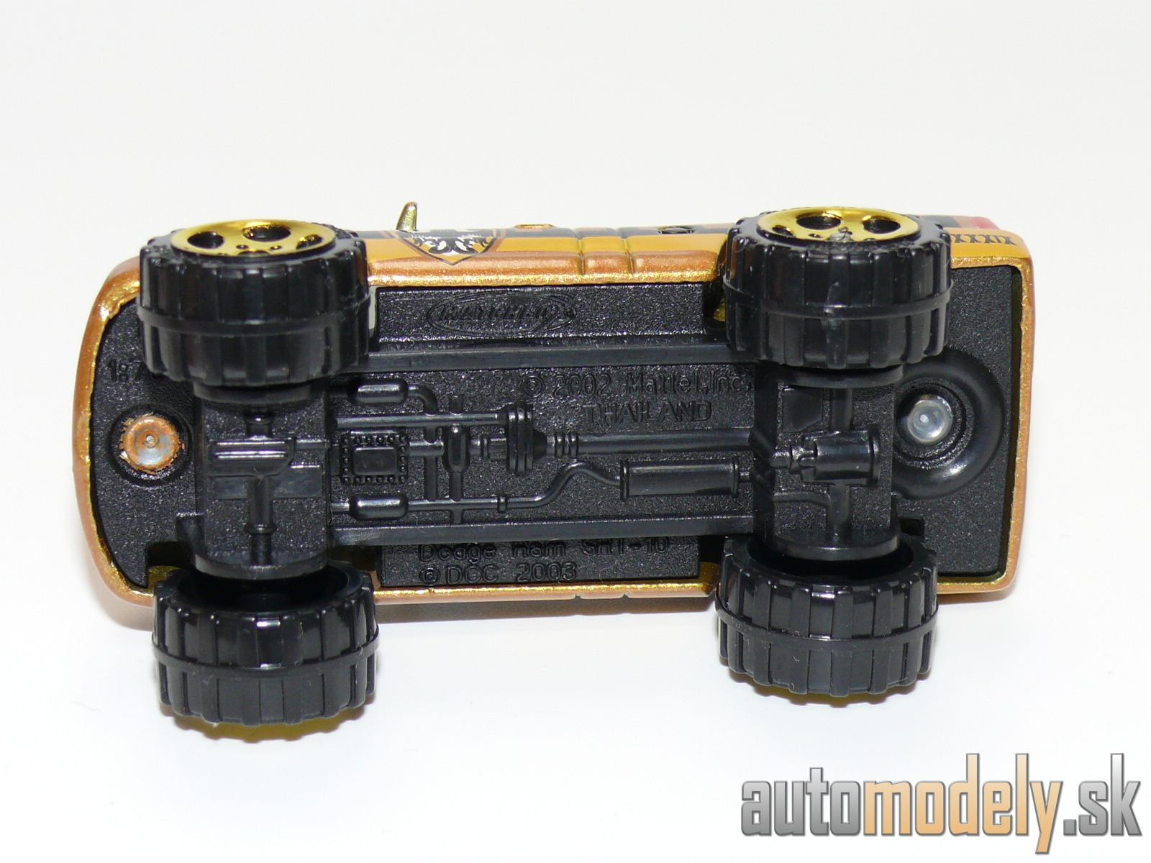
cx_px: 576
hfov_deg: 19.1
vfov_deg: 14.4
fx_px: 3425
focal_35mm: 103
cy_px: 432
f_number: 4
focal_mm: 13.5
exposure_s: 1/30
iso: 100
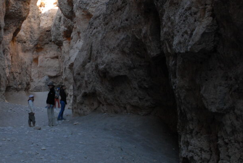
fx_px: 480
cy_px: 57
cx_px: 44
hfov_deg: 27.8
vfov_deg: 19.2
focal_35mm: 71
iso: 500
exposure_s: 1/125
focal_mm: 28
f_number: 5.6
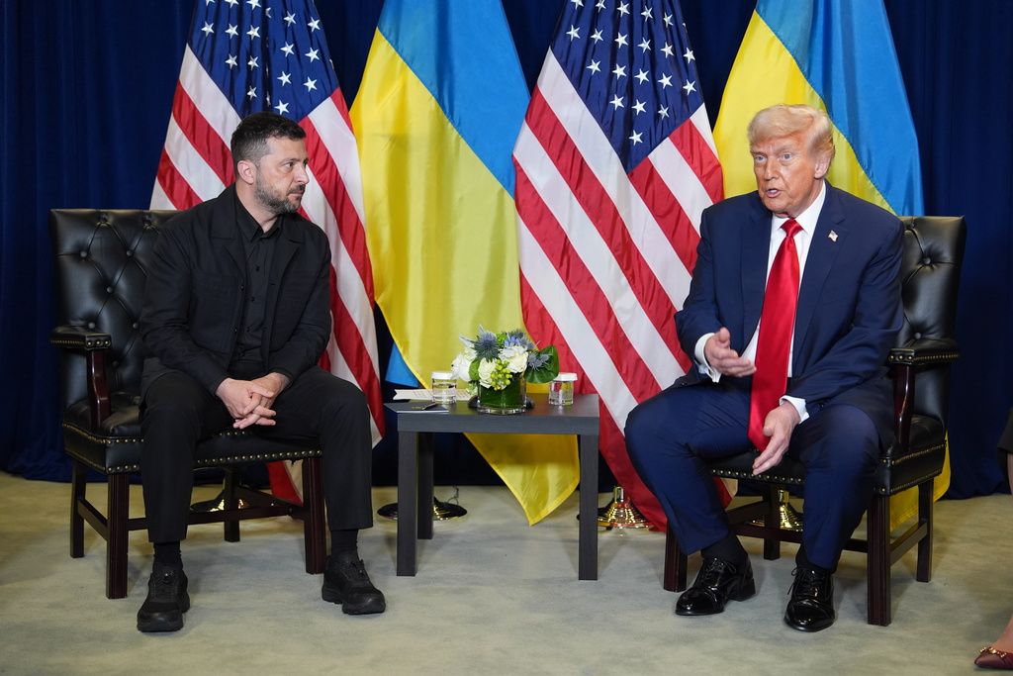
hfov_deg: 34.5
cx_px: 506
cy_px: 338
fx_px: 1632
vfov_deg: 23.4
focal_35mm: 58
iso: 2000
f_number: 2.8
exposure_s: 1/250
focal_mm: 58
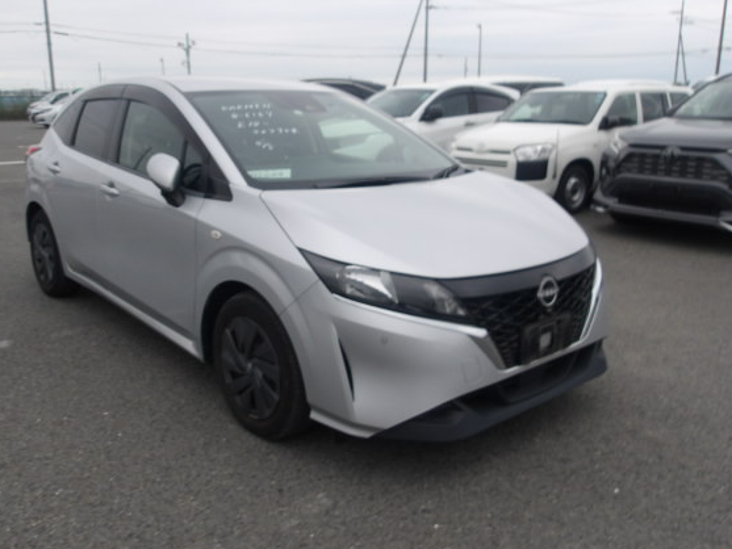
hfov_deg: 58.3
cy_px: 261
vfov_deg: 45.4
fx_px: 656
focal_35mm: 31
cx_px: 342
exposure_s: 1/60
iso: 164
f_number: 10.4
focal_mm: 4.9
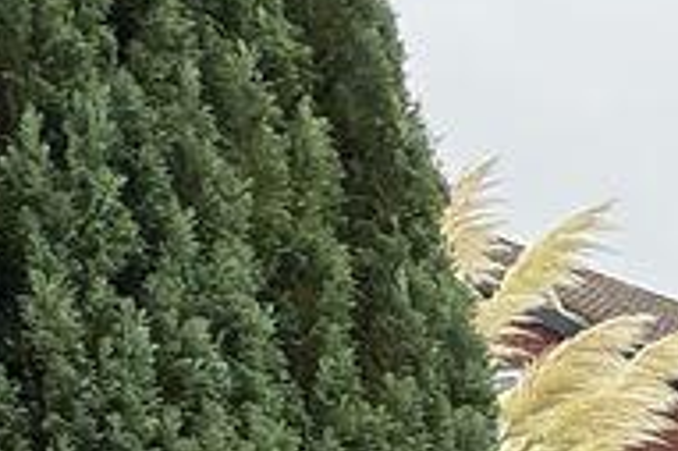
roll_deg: +1.7
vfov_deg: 15.6
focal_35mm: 78
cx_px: 1452
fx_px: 1468
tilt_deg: -3.2
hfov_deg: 16.9
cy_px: 742
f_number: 2.2
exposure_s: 1/301
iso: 64
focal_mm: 2.22
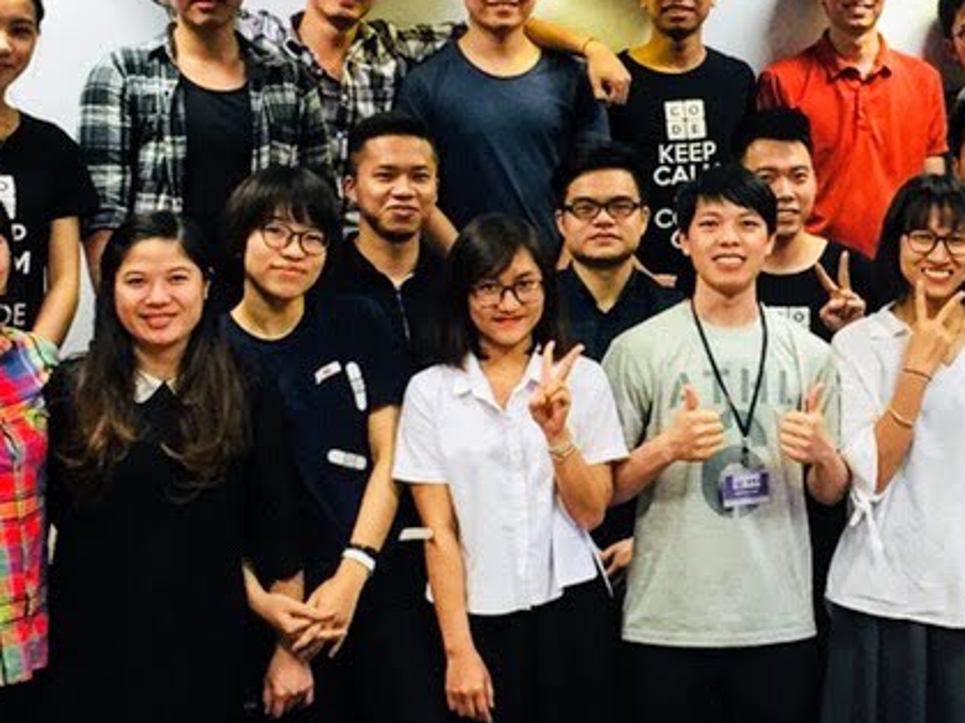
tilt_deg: -3.6
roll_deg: -2.7
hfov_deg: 23.3
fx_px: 2313
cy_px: 212
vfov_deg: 17.7
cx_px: 723
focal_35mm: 83
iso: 64
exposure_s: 1/33
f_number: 2.2
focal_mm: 4.15
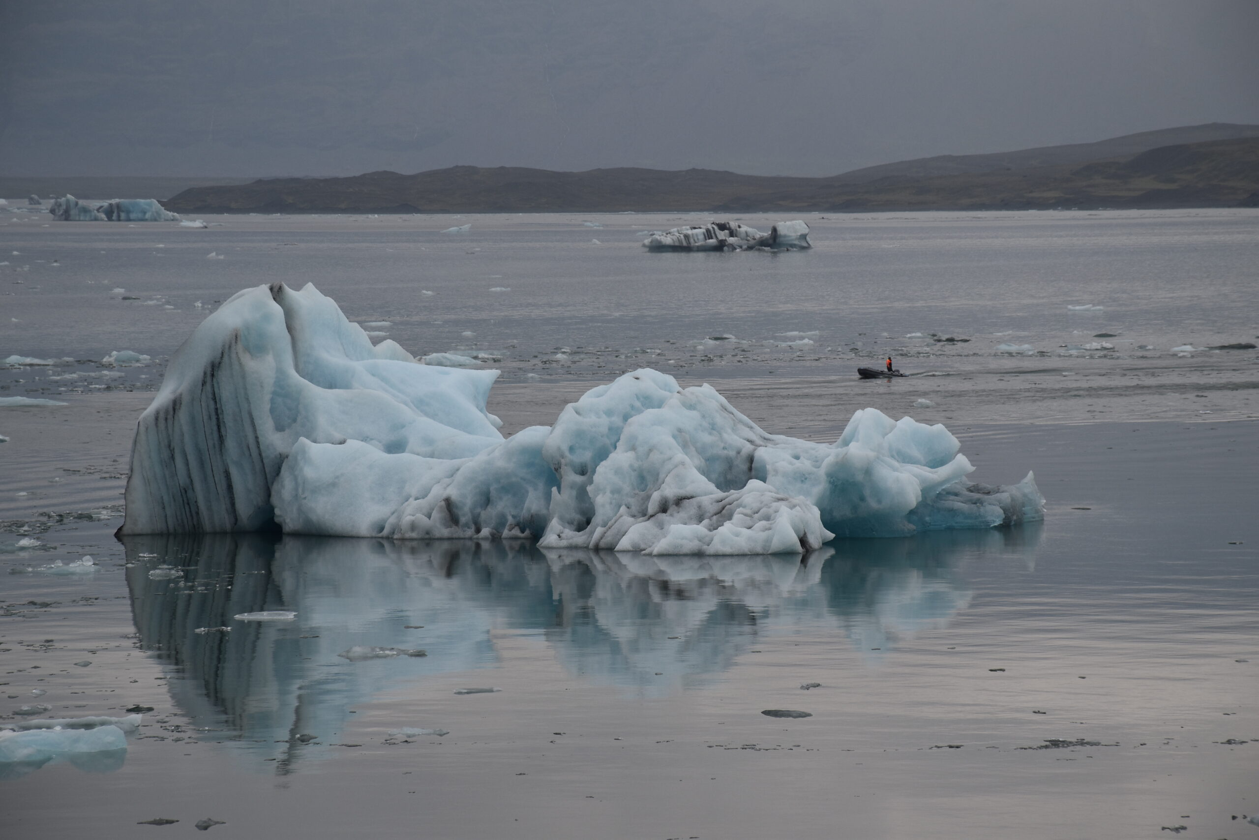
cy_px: 420
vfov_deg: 7.9
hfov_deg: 11.8
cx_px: 630
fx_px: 6086
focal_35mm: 174
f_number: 8
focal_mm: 116
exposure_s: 1/250
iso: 250
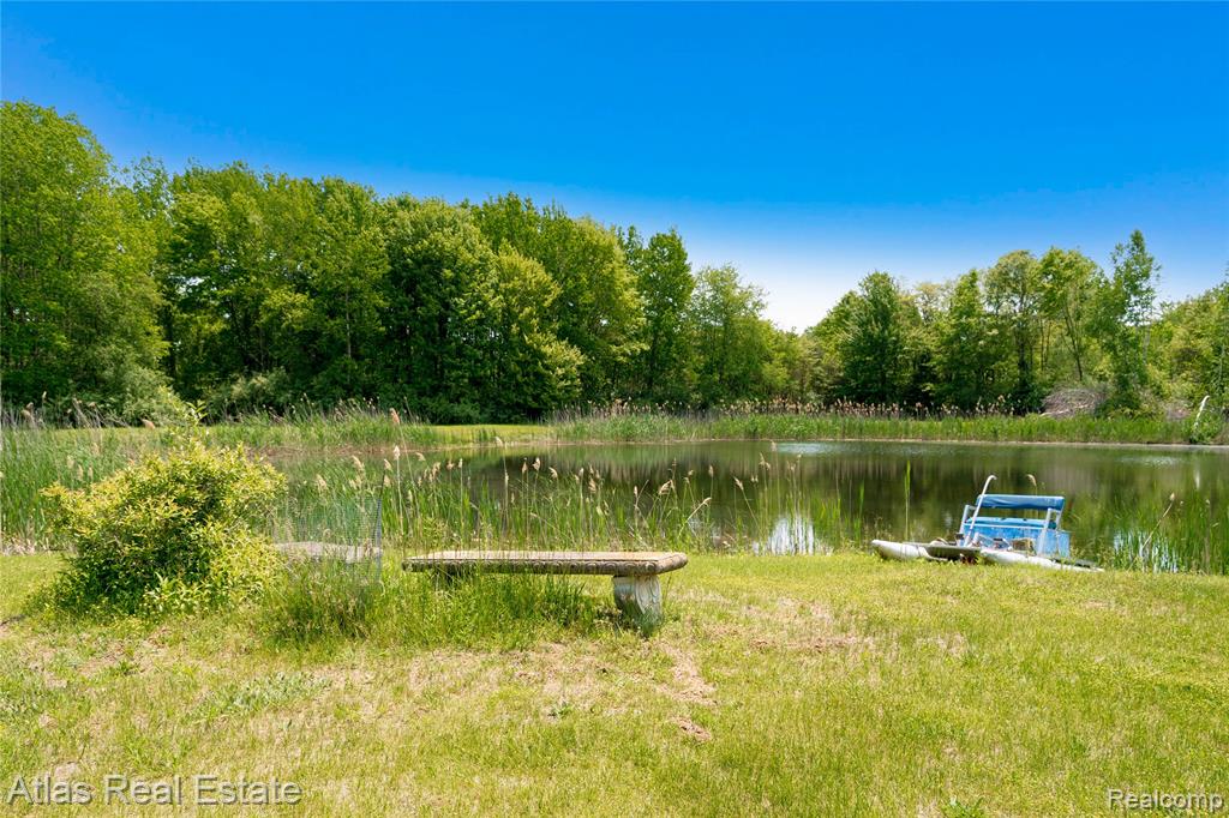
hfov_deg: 69.4
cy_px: 409
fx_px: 887
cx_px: 614
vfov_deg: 49.5
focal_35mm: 26
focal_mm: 26
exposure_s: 1/200
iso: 200
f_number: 7.1
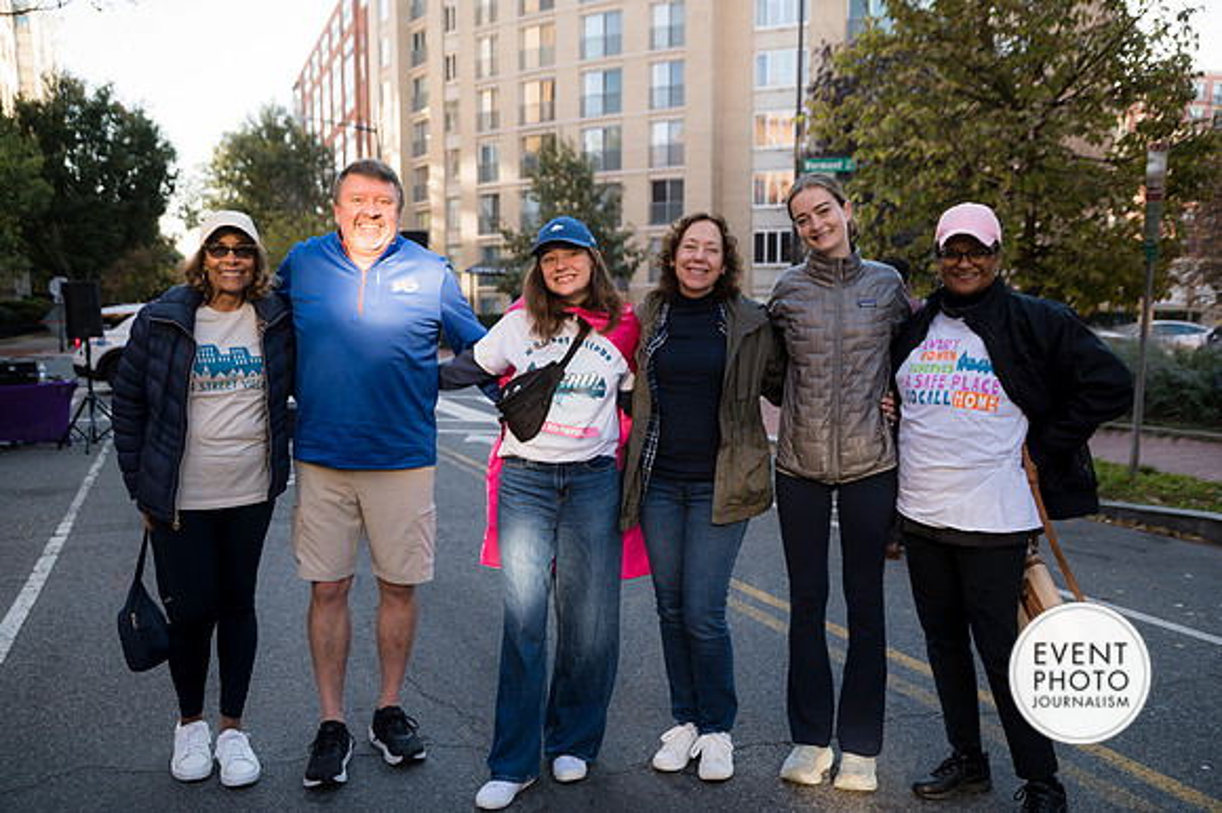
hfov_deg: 54.5
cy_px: 406
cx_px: 611
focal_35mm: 35
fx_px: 1187
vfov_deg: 37.8
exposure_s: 1/250
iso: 180
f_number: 4
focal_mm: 35
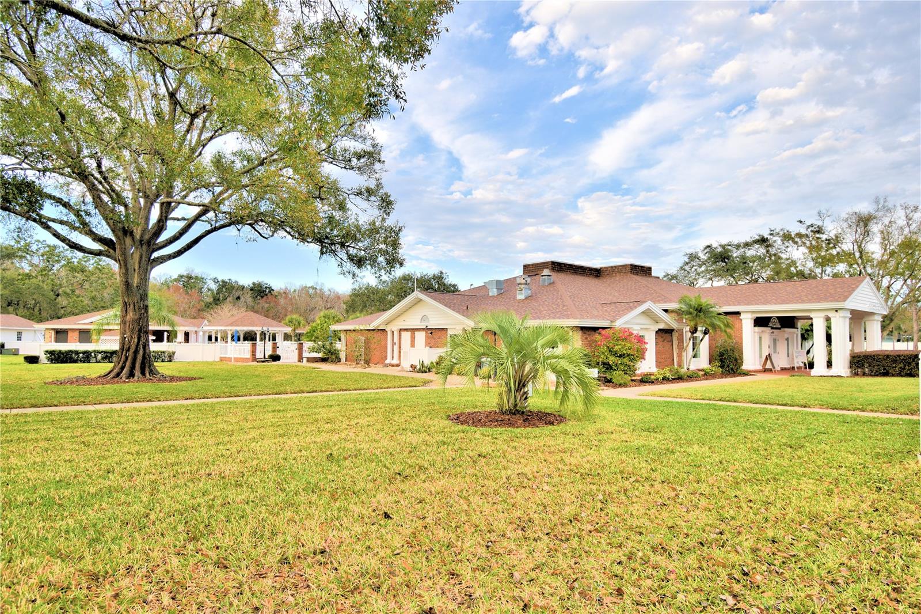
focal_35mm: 19
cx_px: 460
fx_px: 486
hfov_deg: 86.9
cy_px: 307
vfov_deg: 64.5
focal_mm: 13
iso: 100
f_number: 5.6
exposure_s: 1/250
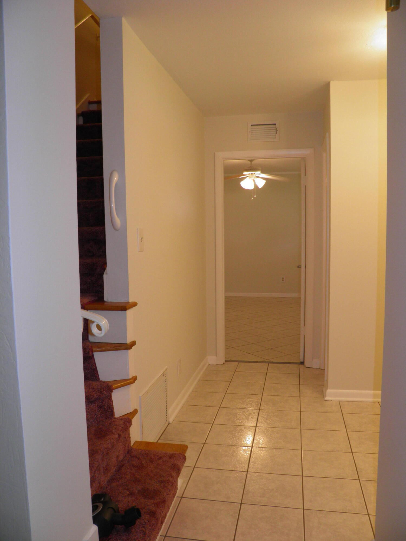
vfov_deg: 63.4
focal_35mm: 28
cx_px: 203
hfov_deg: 49.7
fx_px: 438
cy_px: 270
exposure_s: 1/30
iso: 100
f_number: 2.8
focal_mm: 4.9
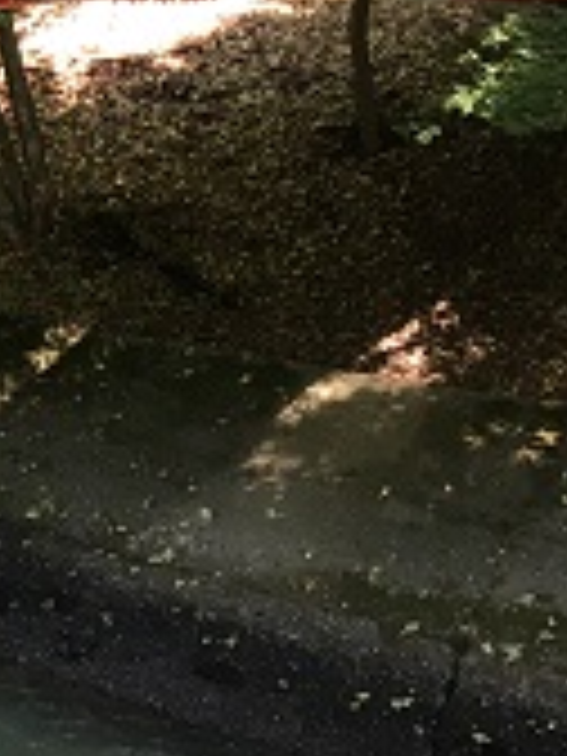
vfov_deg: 20.8
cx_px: -432
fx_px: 2031
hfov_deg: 14.2
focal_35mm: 93
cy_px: 119
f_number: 2.2
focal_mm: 4.15
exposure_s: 1/30
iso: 25
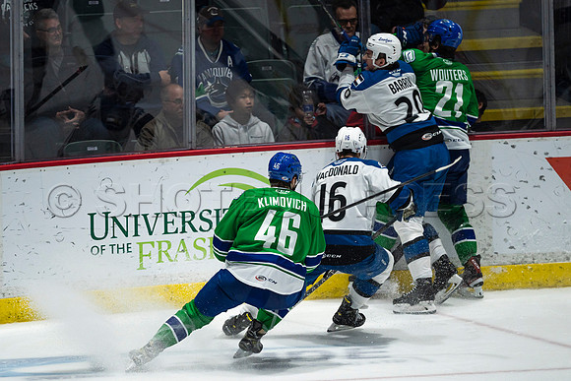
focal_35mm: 702
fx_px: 11132
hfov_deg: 2.9
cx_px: 276
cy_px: 216
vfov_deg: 2.0
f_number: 4
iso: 1600
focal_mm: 600
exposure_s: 1/1000
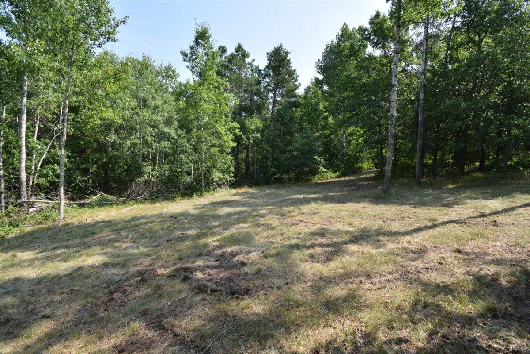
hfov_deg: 100.4
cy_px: 177
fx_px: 221
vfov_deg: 77.3
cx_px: 265
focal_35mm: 15
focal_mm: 10
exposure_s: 1/200
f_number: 13
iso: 320
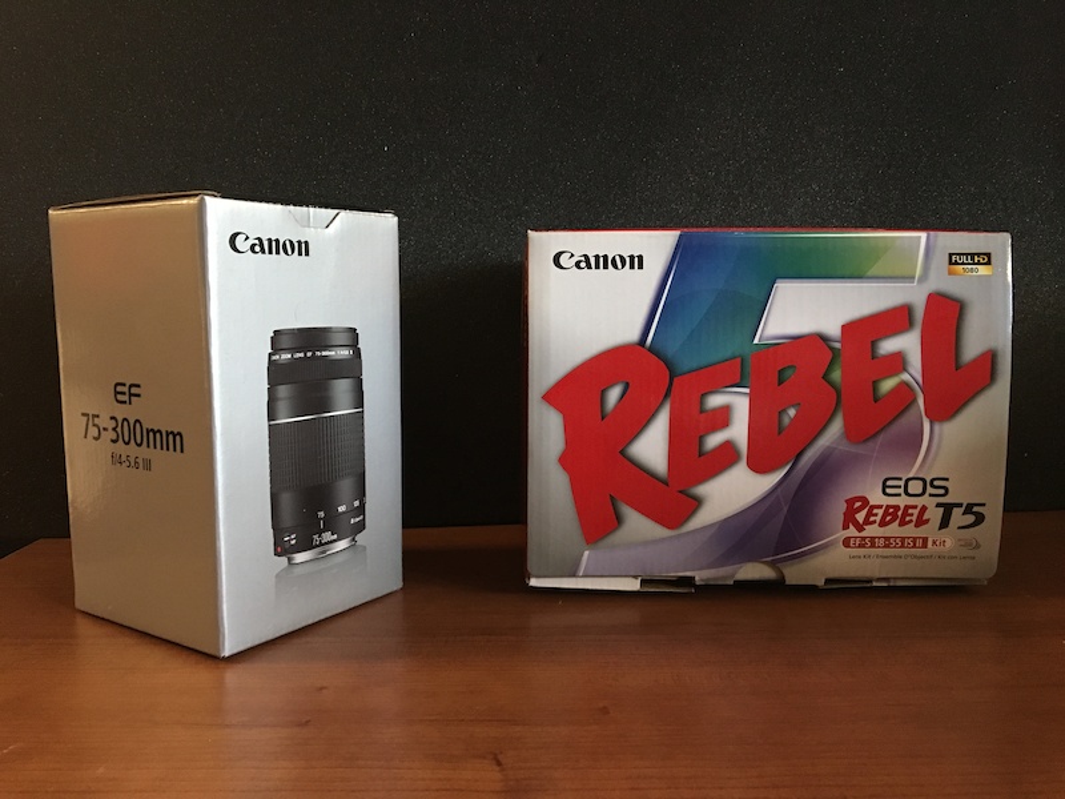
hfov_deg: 61.7
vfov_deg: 48.2
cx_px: 532
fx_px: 892
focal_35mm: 29
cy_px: 400
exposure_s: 1/17
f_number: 2.2
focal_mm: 4.15
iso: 200
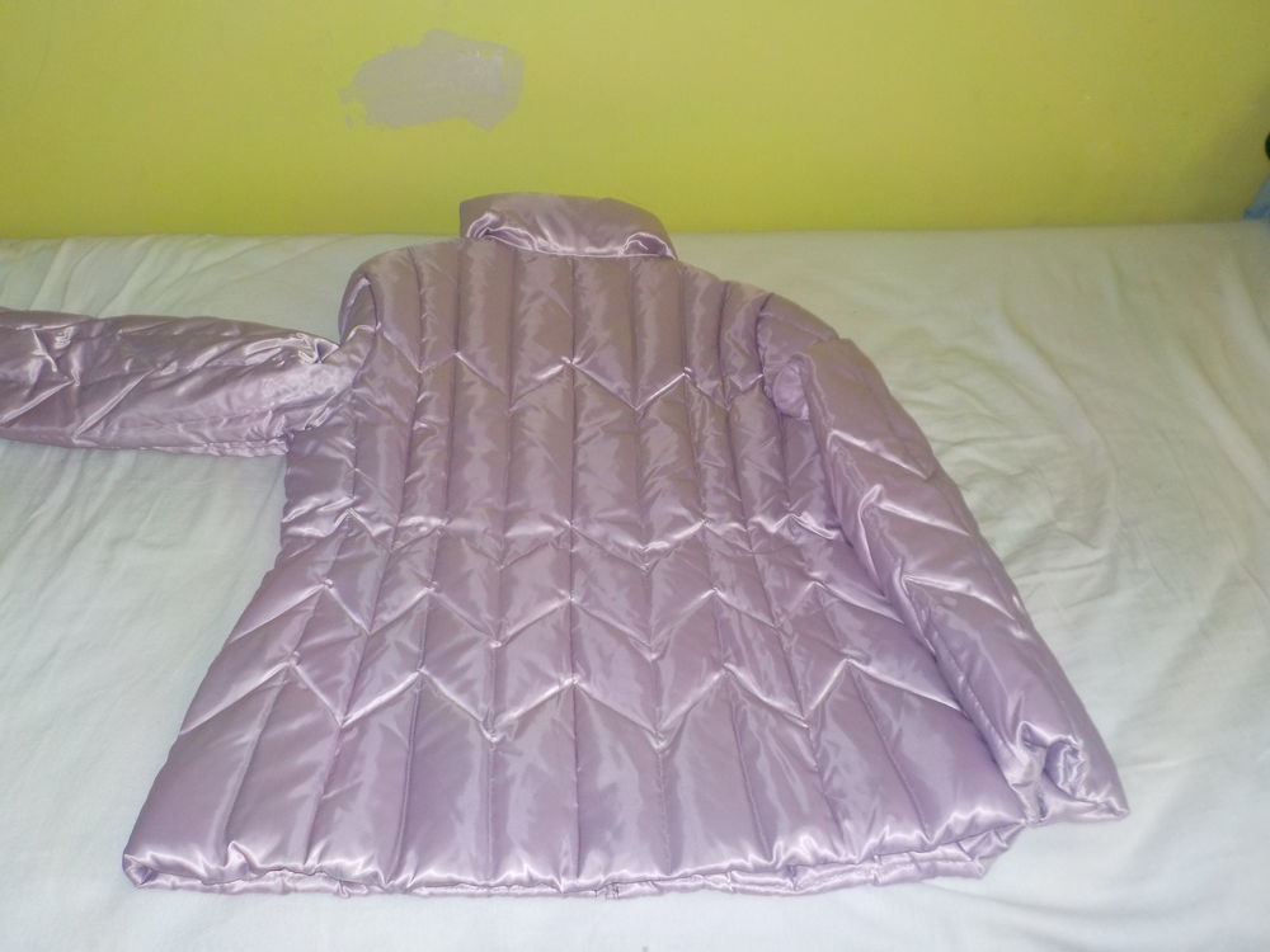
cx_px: 635
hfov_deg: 60.0
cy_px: 476
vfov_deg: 46.8
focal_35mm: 30
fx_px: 1101
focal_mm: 4.1
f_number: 3.3
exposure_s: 1/30
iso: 200
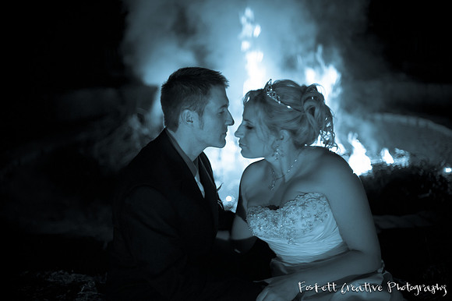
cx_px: 226
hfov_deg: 39.6
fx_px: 627
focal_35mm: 50
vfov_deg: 27.0
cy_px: 150
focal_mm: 50
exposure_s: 1/100
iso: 1250
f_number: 1.4
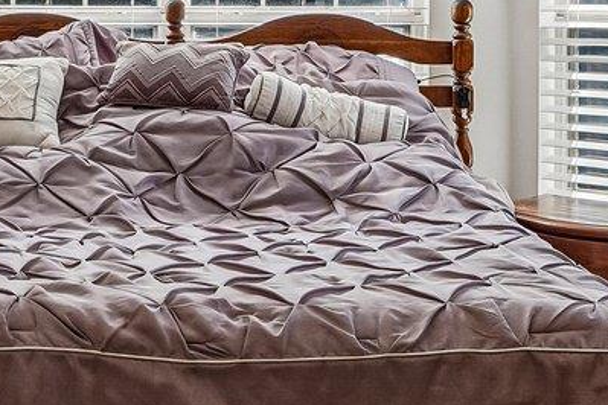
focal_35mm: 77
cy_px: -10
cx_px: 155
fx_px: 1300
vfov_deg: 17.3
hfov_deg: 26.0
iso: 125
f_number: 8
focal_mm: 10
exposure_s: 1/30
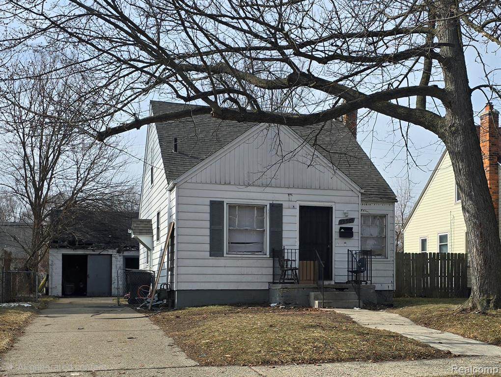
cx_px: 250
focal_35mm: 23
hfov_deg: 73.8
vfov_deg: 59.0
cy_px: 188
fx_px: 333
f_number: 1.7
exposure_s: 1/909
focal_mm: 6.3
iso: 12
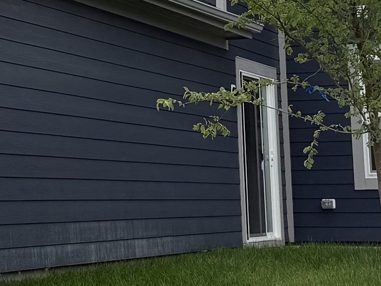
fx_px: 1409
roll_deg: +1.4
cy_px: -46
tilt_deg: +11.2
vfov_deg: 11.4
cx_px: 46
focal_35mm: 128
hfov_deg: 15.2
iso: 80
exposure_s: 1/5319
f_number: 1.78
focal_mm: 6.76
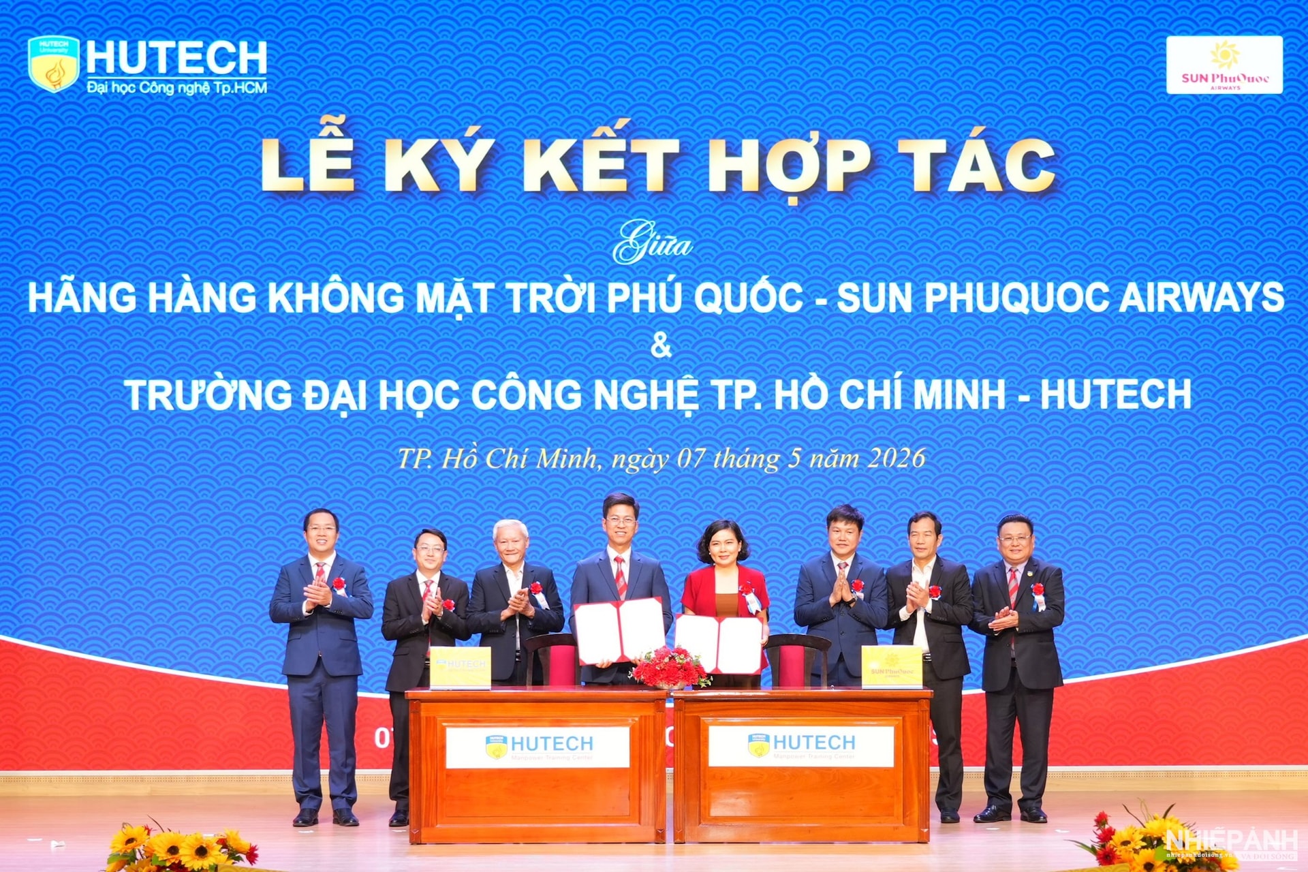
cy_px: 436
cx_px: 654
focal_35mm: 48
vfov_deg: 28.1
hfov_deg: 41.1
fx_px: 1744
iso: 800
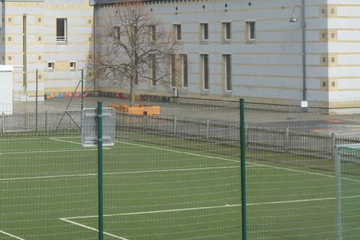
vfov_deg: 14.0
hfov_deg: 20.6
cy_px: 19
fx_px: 970
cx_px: 32
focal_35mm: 97
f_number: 4.5
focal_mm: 13.1
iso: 200
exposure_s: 1/1000
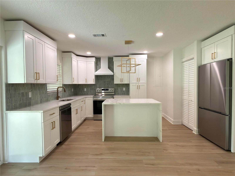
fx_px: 129
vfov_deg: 68.7
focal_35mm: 19
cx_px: 118
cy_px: 88
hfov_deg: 84.7
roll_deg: +0.2
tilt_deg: -2.1
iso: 64
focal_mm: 2.22
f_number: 2.2
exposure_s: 1/40
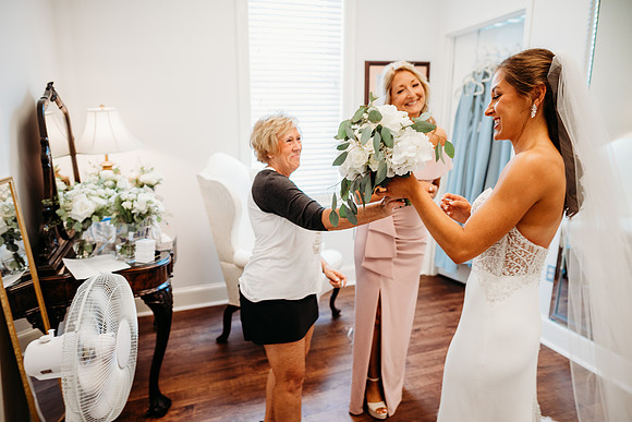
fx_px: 421
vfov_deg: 53.2
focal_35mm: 24
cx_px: 316
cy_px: 211
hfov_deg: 73.7
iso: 320
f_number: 2.5
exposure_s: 1/160
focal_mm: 24
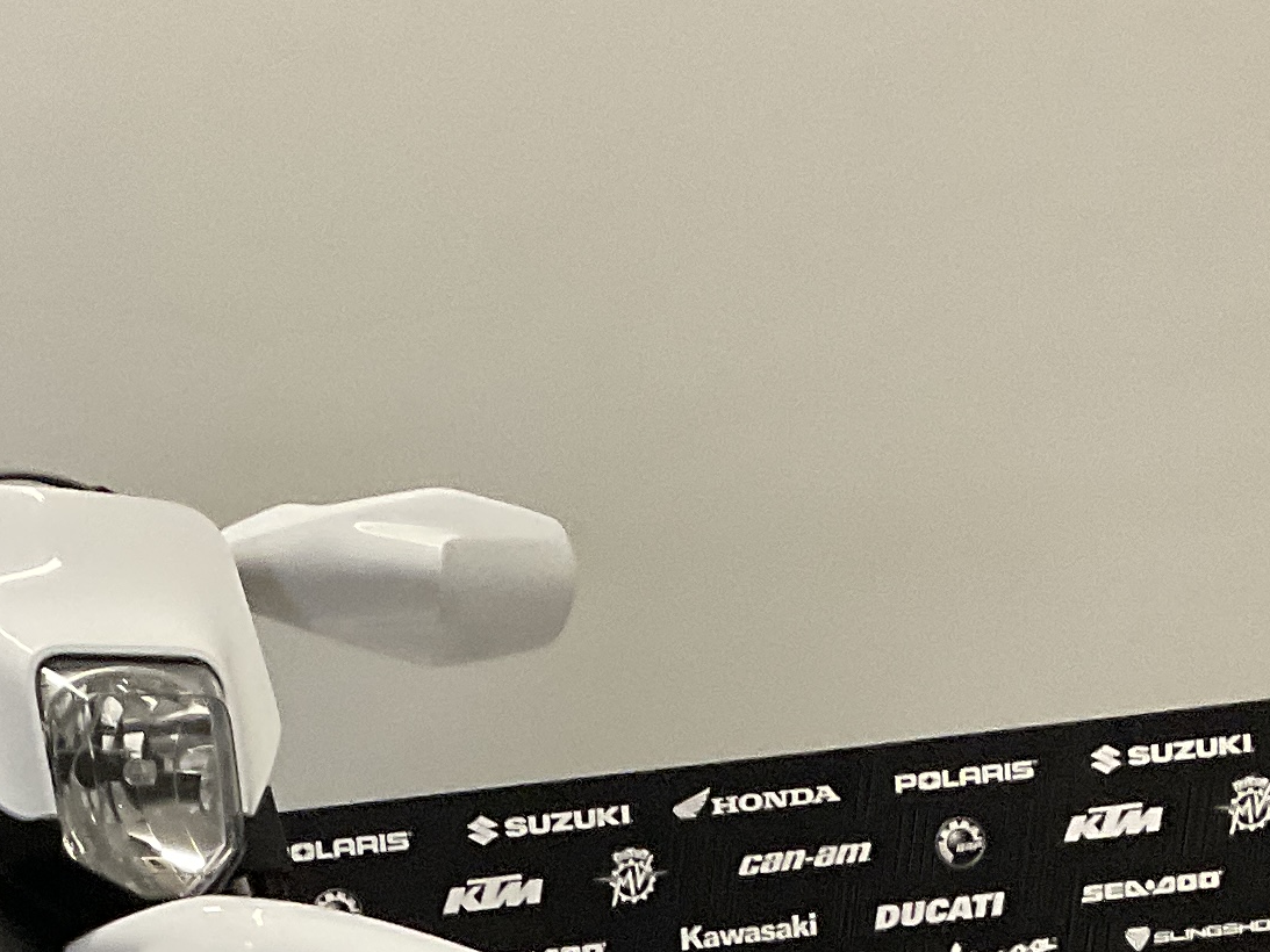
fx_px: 3926
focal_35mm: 107
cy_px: 1317
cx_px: 339
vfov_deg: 13.2
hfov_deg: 18.3
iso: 160
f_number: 1.8
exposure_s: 1/60
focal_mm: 3
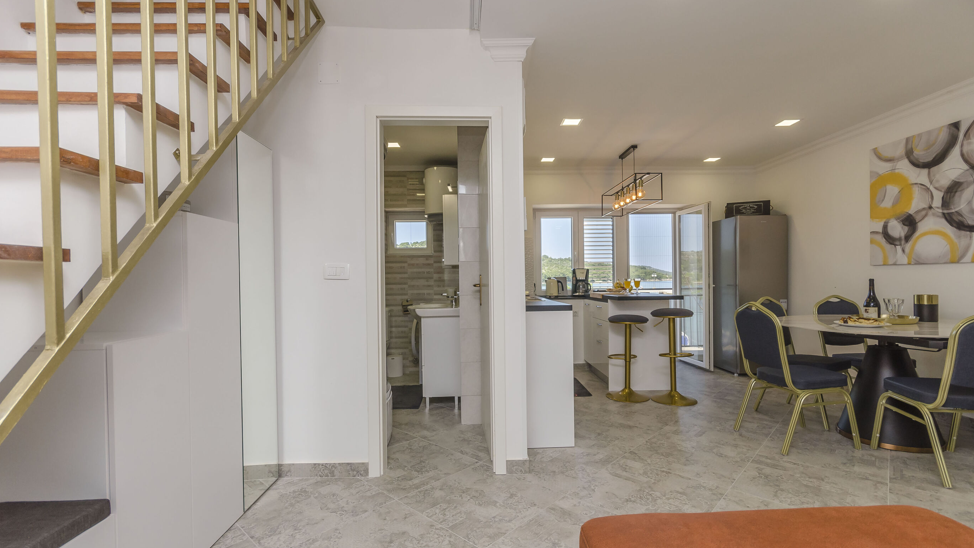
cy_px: 283
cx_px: 492
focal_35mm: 16
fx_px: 413
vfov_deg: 67.1
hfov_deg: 99.4
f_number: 9
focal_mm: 10
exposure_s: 1/100
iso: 100
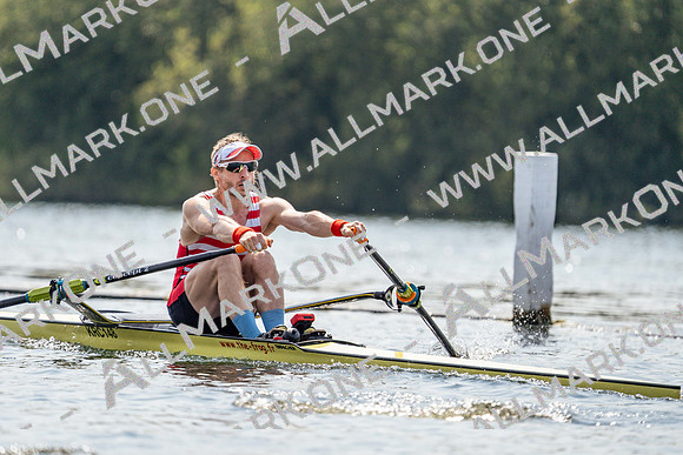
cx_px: 342
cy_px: 228
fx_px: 8862
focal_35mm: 467
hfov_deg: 4.4
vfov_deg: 2.9
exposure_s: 1/1600
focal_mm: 467
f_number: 6.3
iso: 250
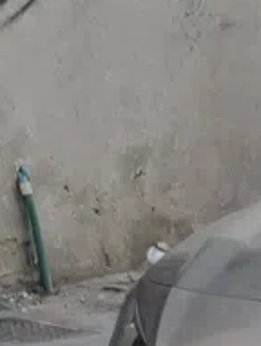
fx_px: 1643
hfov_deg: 7.8
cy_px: 441
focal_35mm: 164
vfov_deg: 11.7
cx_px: 794
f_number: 1.8
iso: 50
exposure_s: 1/364
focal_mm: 5.54
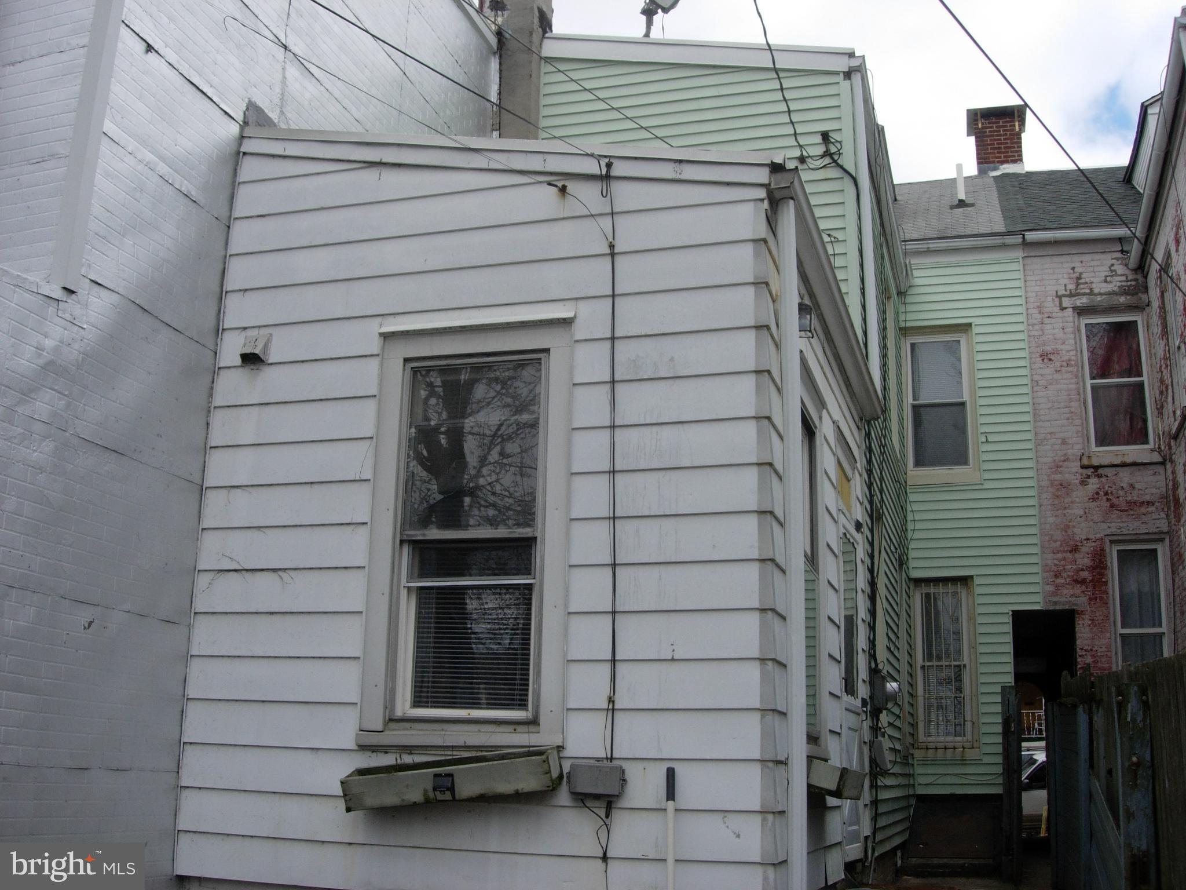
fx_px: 1302
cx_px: 593
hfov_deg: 49.0
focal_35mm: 38
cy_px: 445
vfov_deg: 37.7
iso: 64
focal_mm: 7.8
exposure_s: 1/527
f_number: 4.8
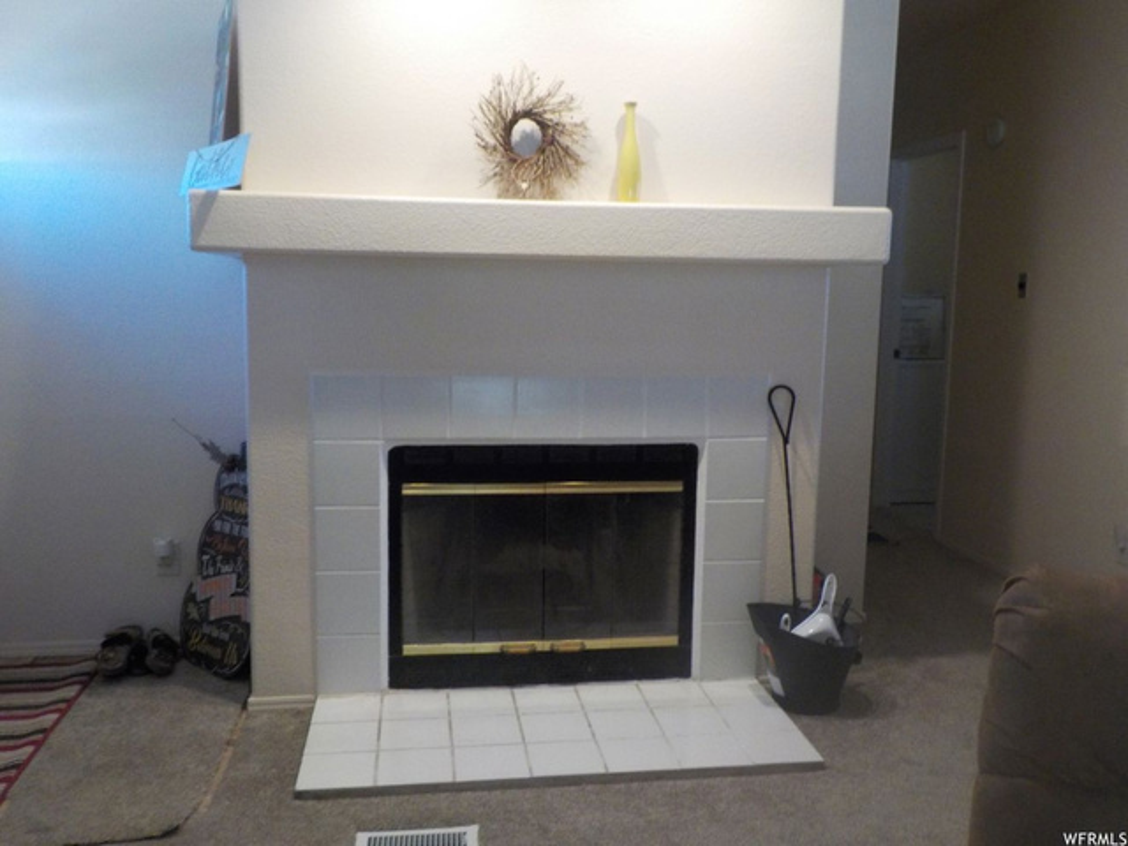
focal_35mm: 30
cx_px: 564
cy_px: 423
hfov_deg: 60.0
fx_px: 978
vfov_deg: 46.8
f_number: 3.3
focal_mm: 4.1
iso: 320
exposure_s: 1/30
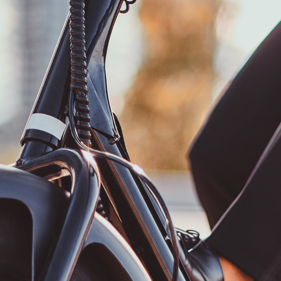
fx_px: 2590
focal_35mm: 282
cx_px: 197
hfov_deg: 6.2
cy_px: 350
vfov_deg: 6.2
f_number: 1.4
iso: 250
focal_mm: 56
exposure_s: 1/4000
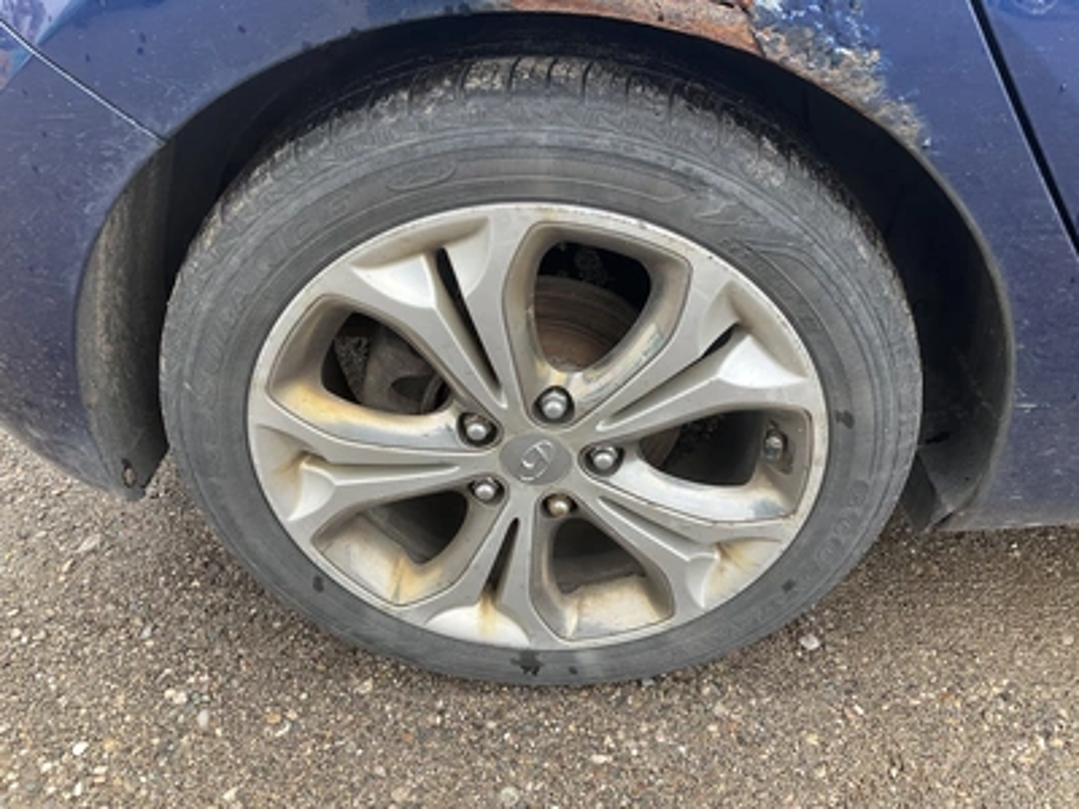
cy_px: 404
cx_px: 540
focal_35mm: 29
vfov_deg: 48.2
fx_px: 904
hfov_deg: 61.7
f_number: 1.8
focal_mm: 3
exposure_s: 1/358
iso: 25
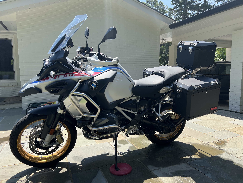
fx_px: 183
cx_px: 122
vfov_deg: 53.1
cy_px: 92
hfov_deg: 67.3
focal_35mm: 26
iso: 50
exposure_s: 1/1869
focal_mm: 5.7
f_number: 1.5
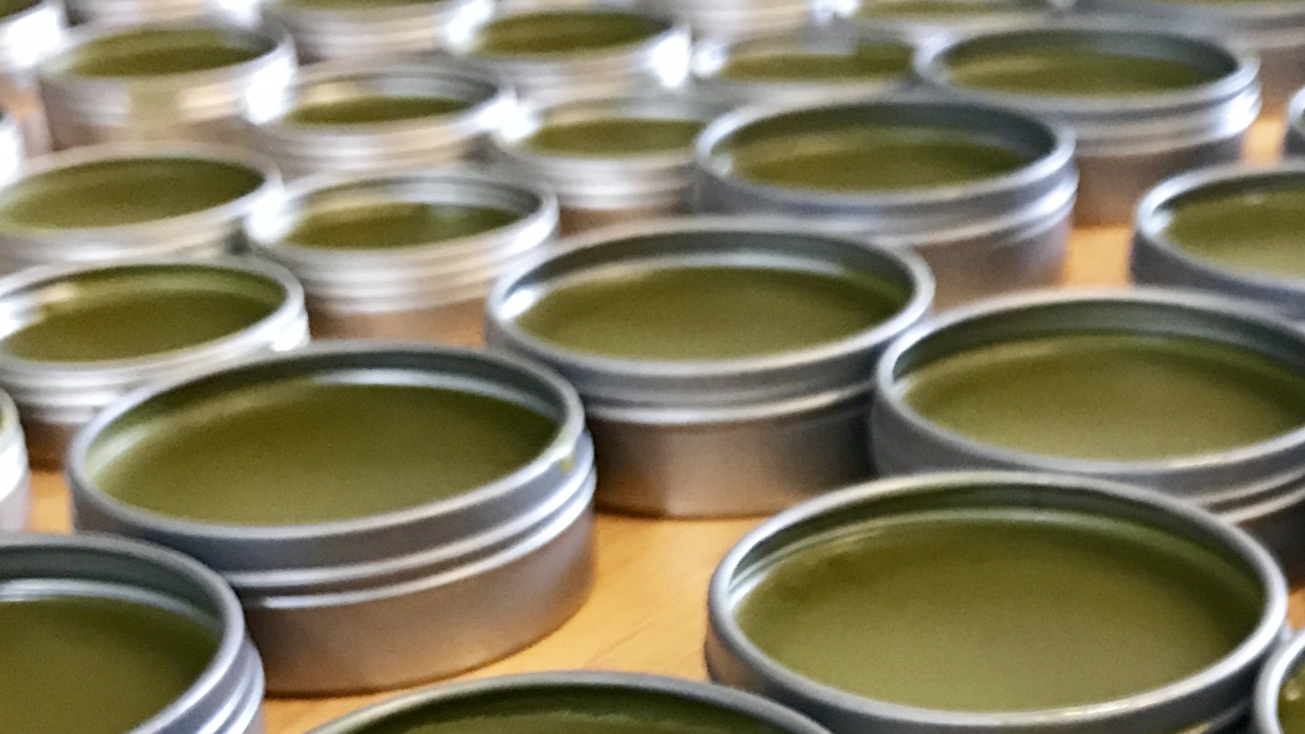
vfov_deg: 17.1
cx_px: 953
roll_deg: -0.5
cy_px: 1074
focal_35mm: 64
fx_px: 2215
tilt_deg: -35.8
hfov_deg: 32.3
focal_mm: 3.99
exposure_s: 1/15
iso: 100
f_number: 1.8
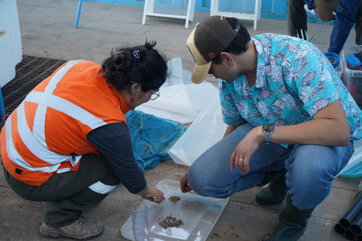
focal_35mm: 51
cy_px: 120
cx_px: 181
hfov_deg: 38.9
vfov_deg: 26.5
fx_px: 513
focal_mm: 51
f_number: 6.3
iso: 1600
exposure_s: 1/200
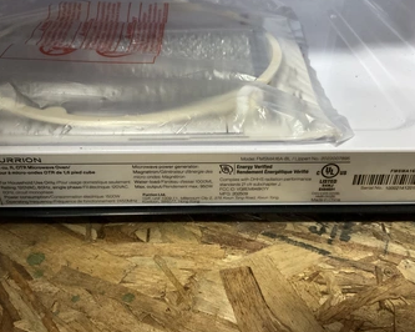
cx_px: 212
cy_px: 159
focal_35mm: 34
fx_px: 417
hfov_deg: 52.9
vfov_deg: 43.3
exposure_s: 1/40
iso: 250
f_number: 1.8
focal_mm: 3
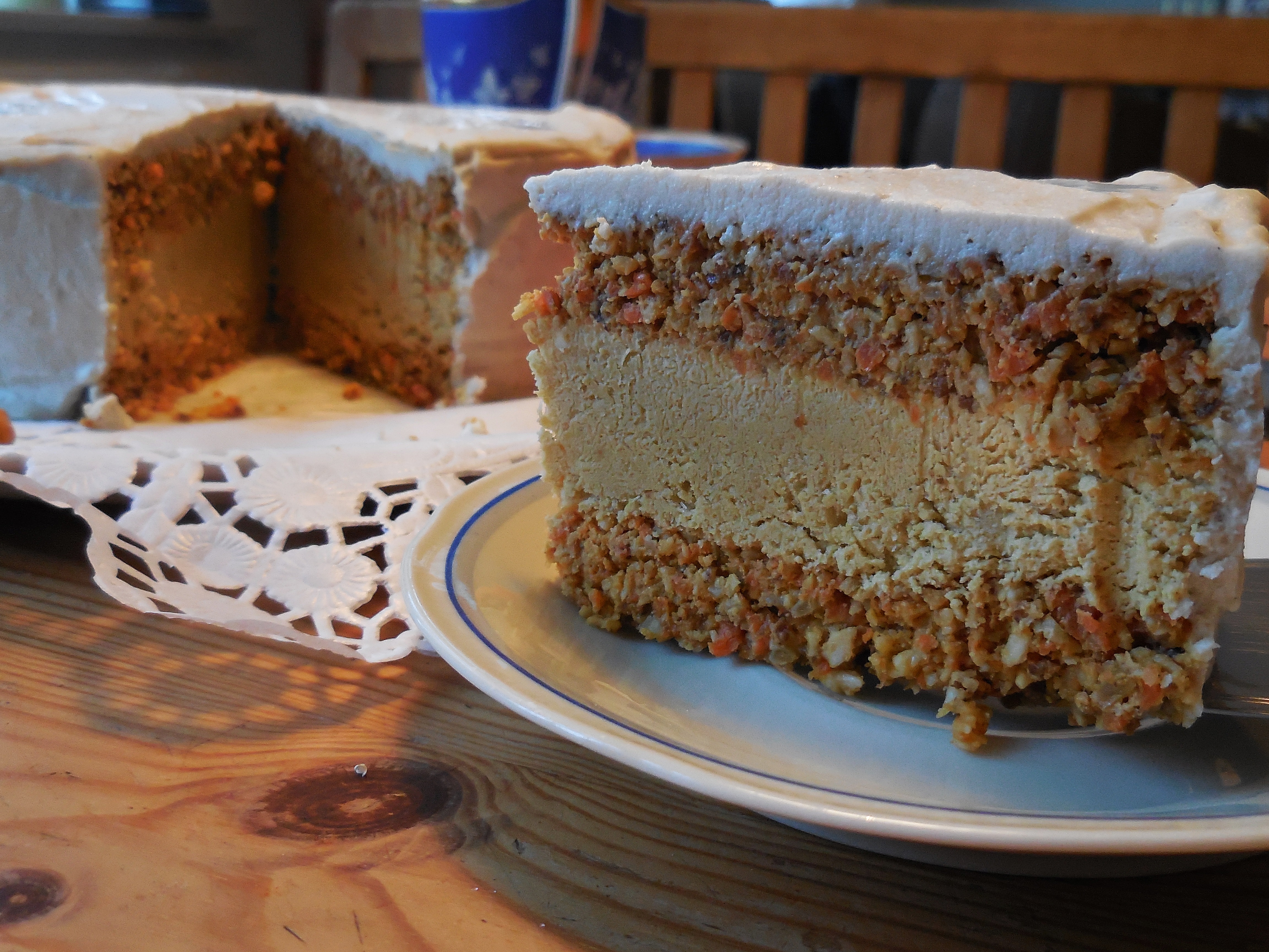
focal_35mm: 39
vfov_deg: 36.8
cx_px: 634
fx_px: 1430
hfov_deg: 47.9
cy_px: 476
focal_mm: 7
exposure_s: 1/30
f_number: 3.9
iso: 400
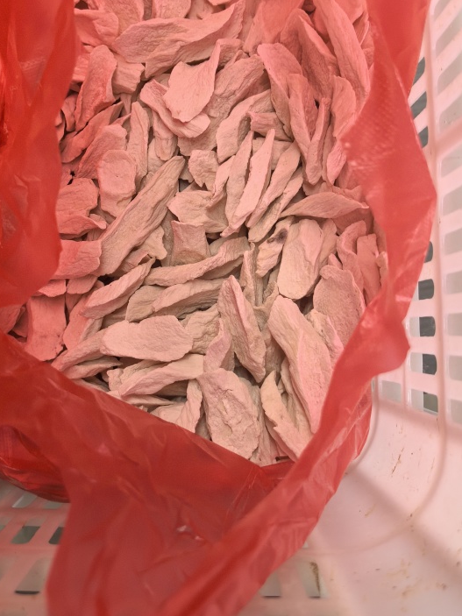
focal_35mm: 41
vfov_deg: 45.5
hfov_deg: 34.9
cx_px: 162
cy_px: 242
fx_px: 730
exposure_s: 1/1107
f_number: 2
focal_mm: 6.98
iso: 2000
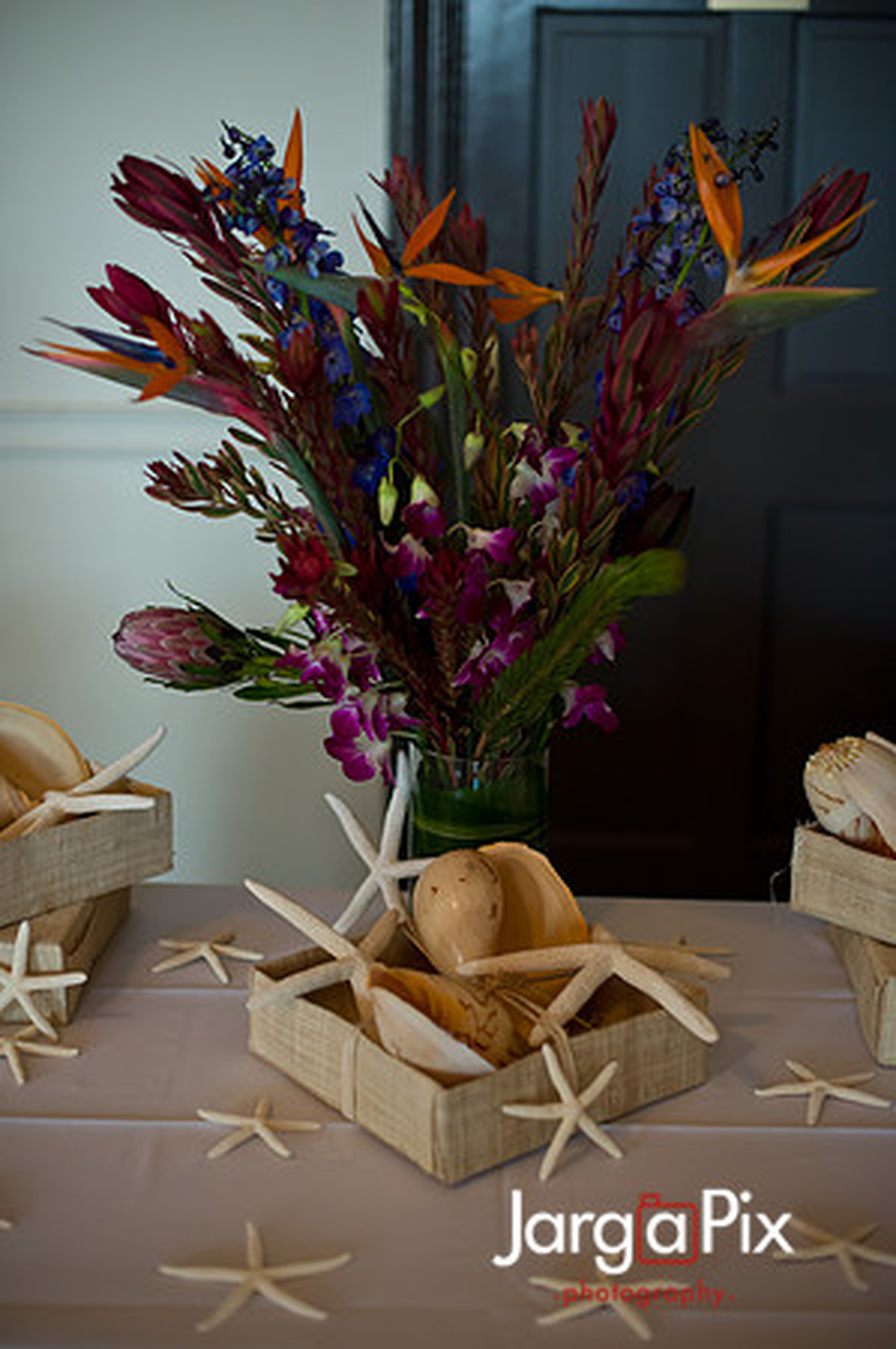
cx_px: 448
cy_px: 674
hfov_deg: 26.9
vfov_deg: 39.6
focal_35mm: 50
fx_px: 1871
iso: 1600
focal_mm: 50
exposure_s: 1/250
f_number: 2
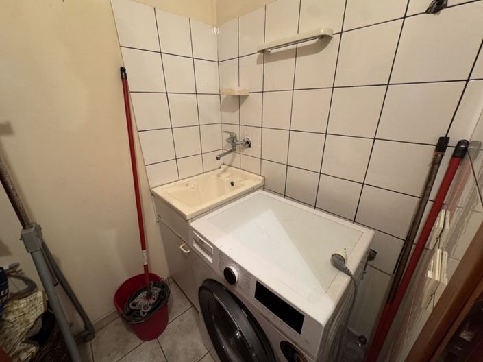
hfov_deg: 102.1
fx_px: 195
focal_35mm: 14
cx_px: 242
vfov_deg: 85.6
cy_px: 181
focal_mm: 2.22
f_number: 2.2
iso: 320
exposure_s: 1/50
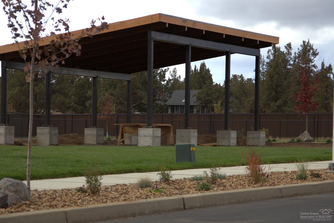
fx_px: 1085
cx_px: 167
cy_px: 112
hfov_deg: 17.5
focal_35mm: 117
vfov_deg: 11.7
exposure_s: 1/125
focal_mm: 75
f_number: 5.6
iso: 160
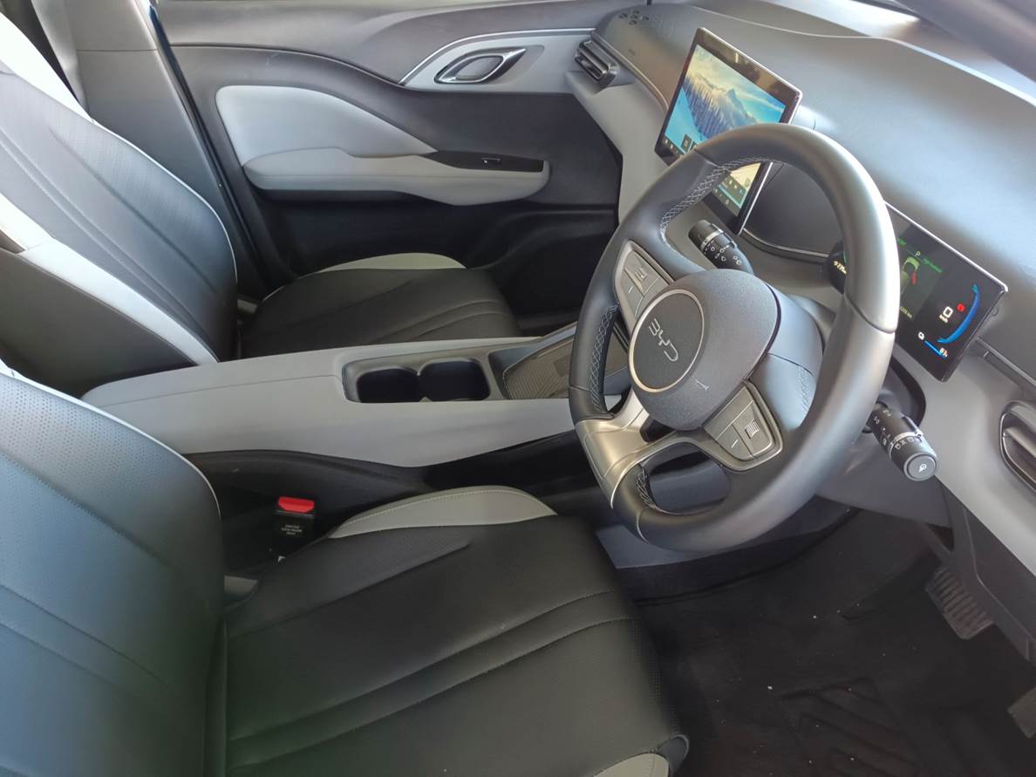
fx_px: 748
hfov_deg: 69.4
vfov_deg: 54.9
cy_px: 388
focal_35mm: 25
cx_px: 518
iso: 2204
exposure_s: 1/25
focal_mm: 4.84
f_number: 1.79
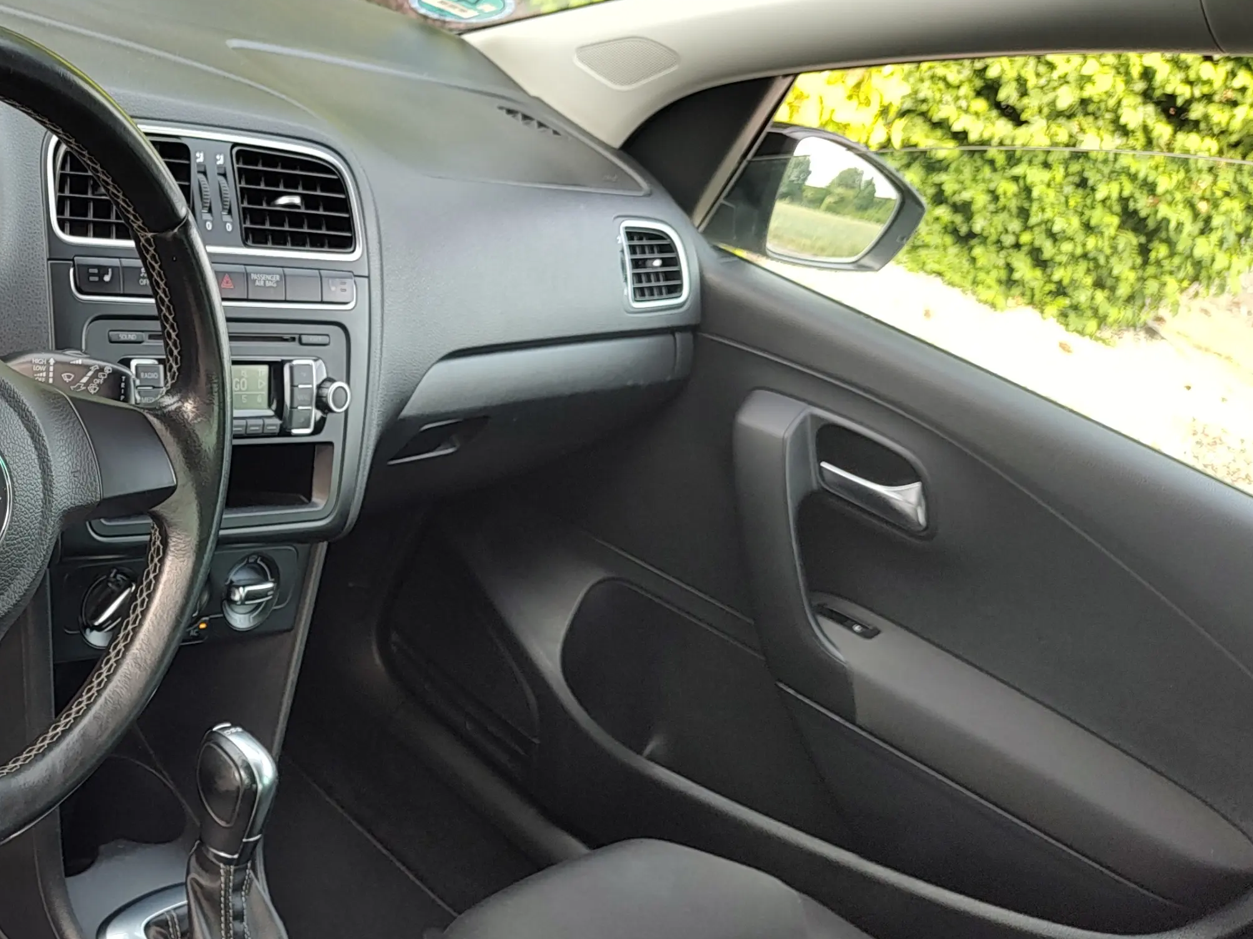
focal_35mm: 44
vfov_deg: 32.8
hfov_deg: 39.5
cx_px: 100
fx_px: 1593
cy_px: 550
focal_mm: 5.56
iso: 100
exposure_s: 1/100
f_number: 1.8
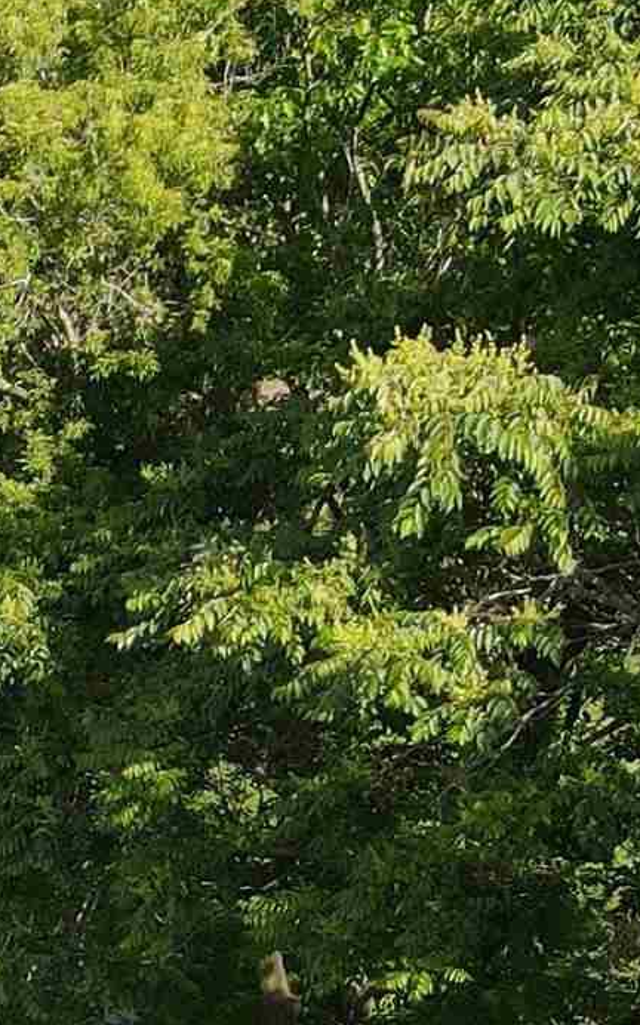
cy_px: 1052
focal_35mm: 113
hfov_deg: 9.7
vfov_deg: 17.9
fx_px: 3156
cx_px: -1099
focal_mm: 4.5
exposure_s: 1/350
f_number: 2.8
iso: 100
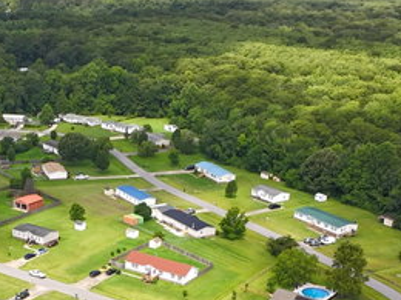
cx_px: 65
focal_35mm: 59
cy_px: 329
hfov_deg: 31.6
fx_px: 683
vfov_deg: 23.3
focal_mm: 4.55
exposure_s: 1/500
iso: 120
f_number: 2.8
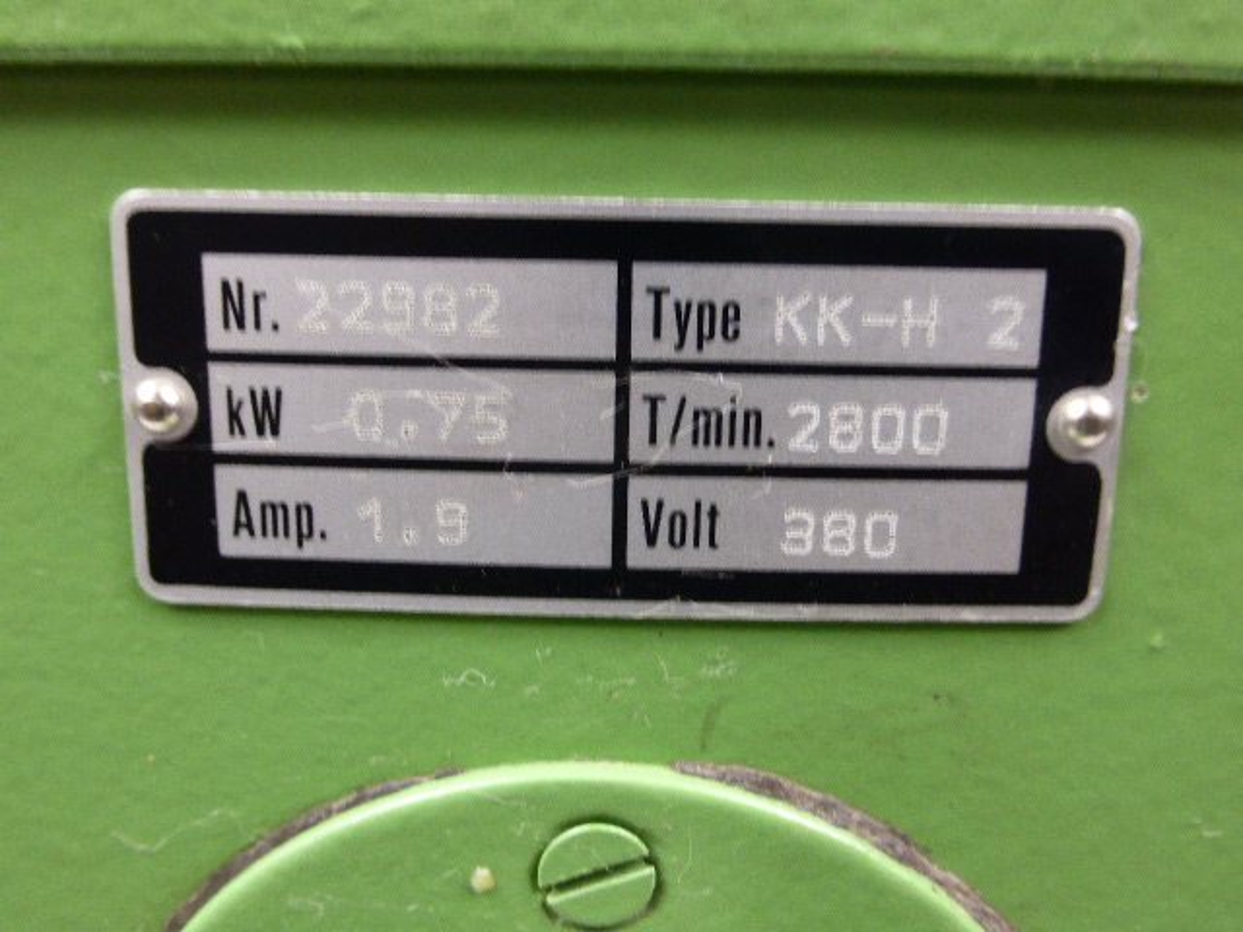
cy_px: 466
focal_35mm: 31
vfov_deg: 45.4
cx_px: 622
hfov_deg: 58.4
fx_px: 1113
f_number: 3.6
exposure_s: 1/30
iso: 400
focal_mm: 5.4
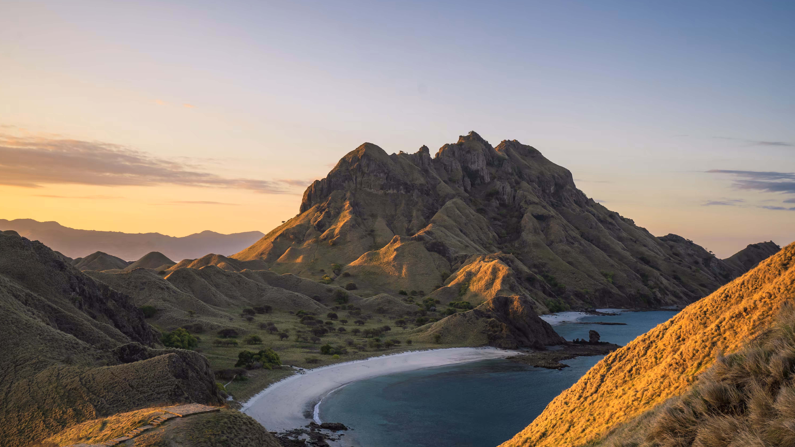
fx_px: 780
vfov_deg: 32.0
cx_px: 394
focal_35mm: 37
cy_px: 226
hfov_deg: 54.0
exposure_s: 1/80
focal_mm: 35
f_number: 7.1
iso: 100
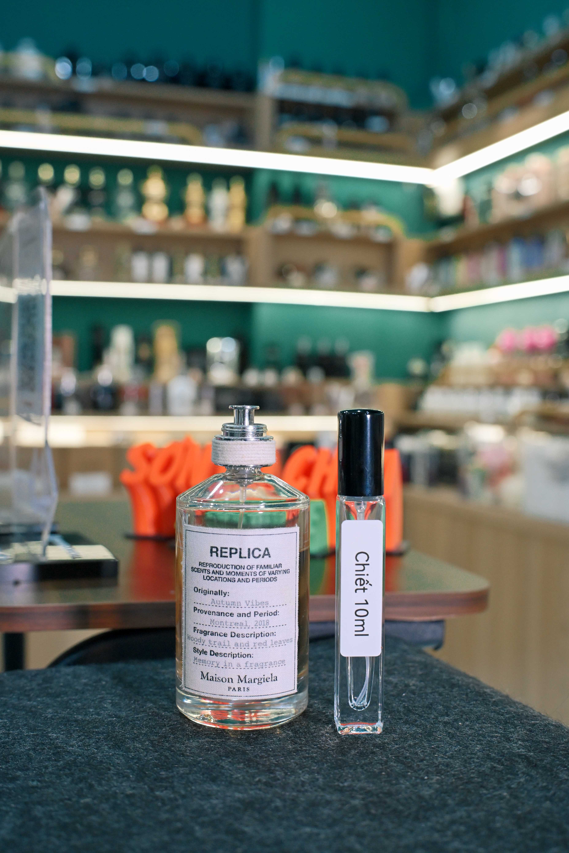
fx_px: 889
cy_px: 426
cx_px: 284
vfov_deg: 51.3
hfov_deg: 35.5
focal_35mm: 38
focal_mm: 25
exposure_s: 1/100
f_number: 3.5
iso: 1600
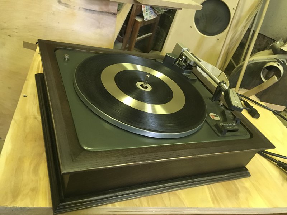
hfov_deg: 61.7
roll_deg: -21.6
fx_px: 240
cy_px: 108
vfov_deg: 48.2
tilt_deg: -32.5
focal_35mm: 29
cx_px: 144
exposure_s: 1/17
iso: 250
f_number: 2.2
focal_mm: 4.15
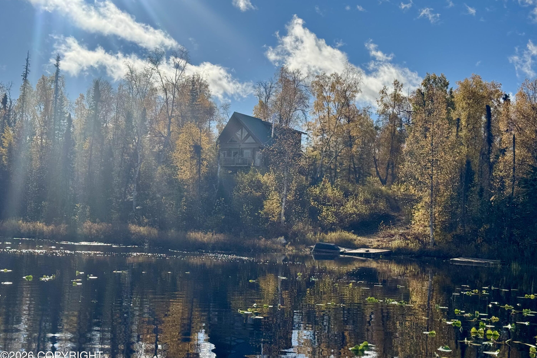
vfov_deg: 27.0
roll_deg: -2.8
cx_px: 268
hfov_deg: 39.6
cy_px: 173
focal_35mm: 50
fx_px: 746
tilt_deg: +2.6
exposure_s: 1/10526
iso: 80
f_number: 1.78
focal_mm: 6.76
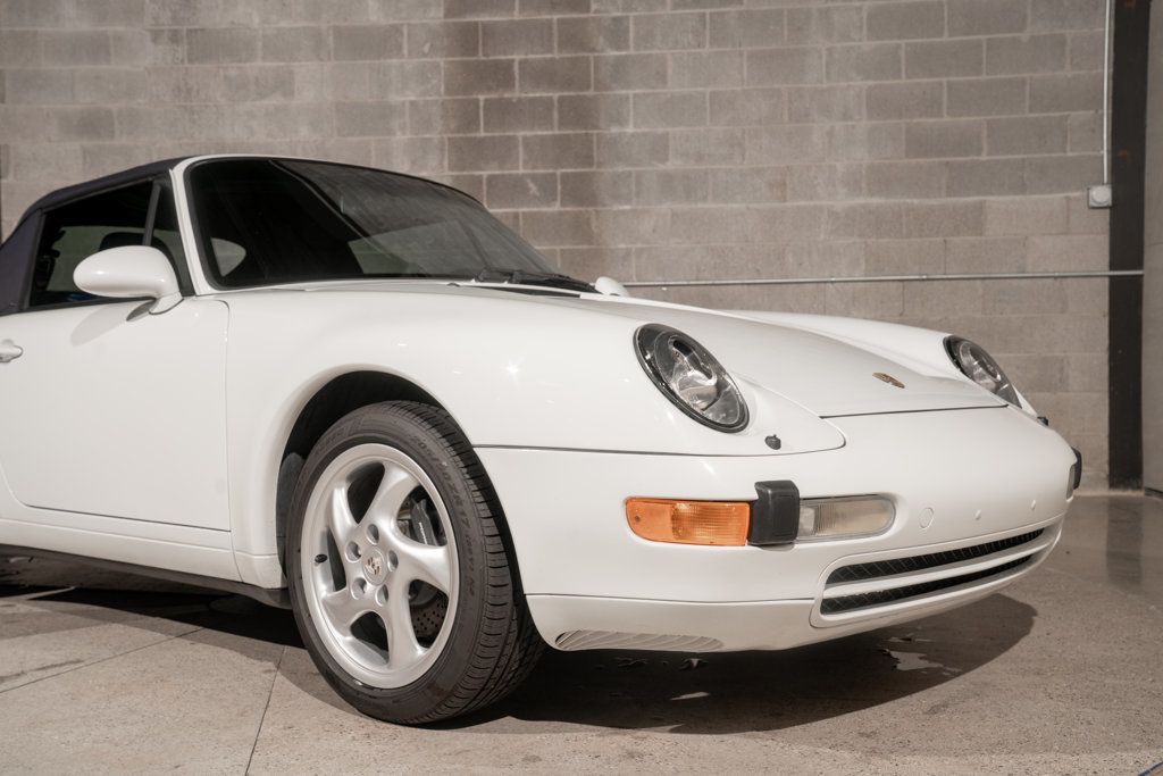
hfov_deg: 48.5
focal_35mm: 40
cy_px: 388
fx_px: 1292
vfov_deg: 33.4
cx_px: 582
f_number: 6.3
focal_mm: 40
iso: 200
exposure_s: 1/60
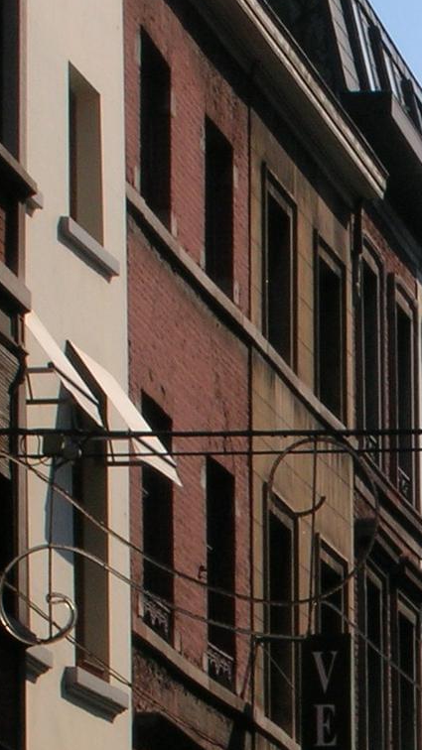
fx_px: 5612
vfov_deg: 7.6
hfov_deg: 4.3
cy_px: 672
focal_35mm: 282
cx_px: 756
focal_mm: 17.1
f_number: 8.2
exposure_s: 1/234
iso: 50
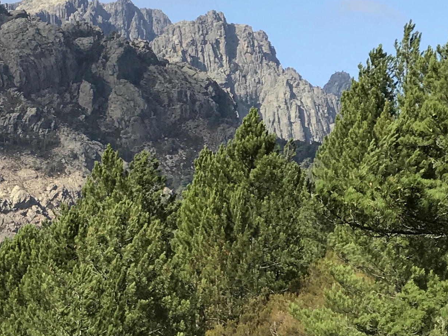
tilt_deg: +6.1
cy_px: 44
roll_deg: -0.9
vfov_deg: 7.9
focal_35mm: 187
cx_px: -179
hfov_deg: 10.3
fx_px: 2420
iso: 20
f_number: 2.8
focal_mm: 6.6
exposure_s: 1/772
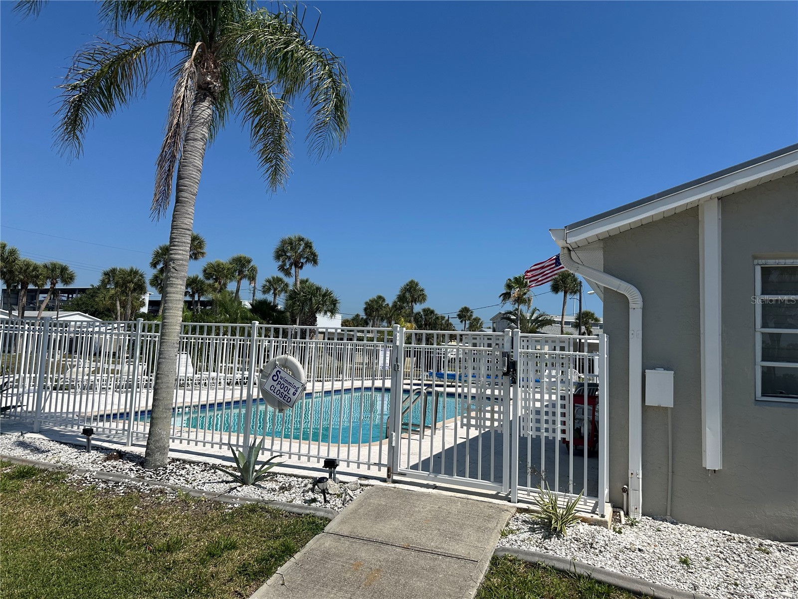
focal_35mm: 24
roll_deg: -2.6
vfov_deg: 56.8
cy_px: 300
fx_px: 553
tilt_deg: +5.5
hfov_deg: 71.6
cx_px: 399
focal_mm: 6.86
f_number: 1.78
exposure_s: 1/8929
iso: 80
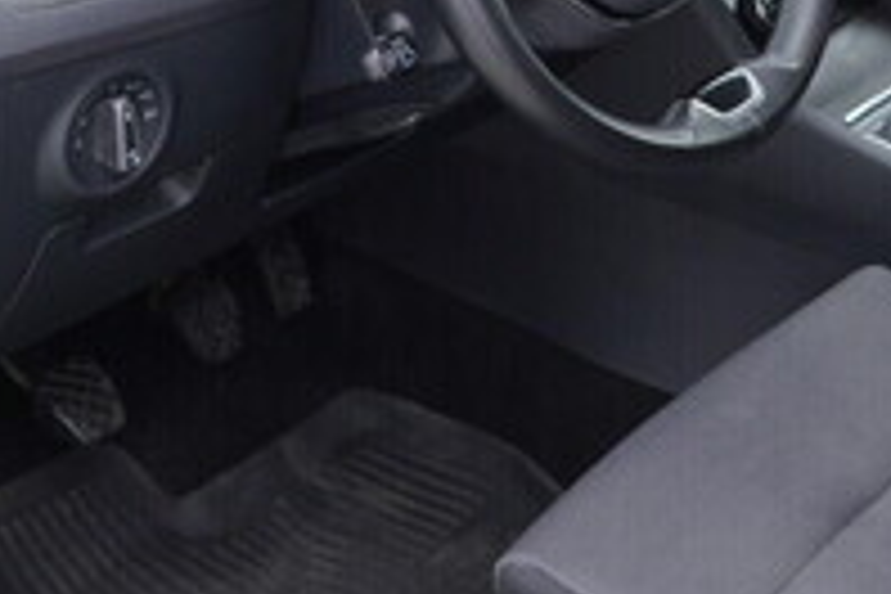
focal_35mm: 100
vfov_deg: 13.4
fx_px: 2475
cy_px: -52
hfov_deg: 20.0
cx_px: 788
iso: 160
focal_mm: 24
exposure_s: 1/40
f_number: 2.8
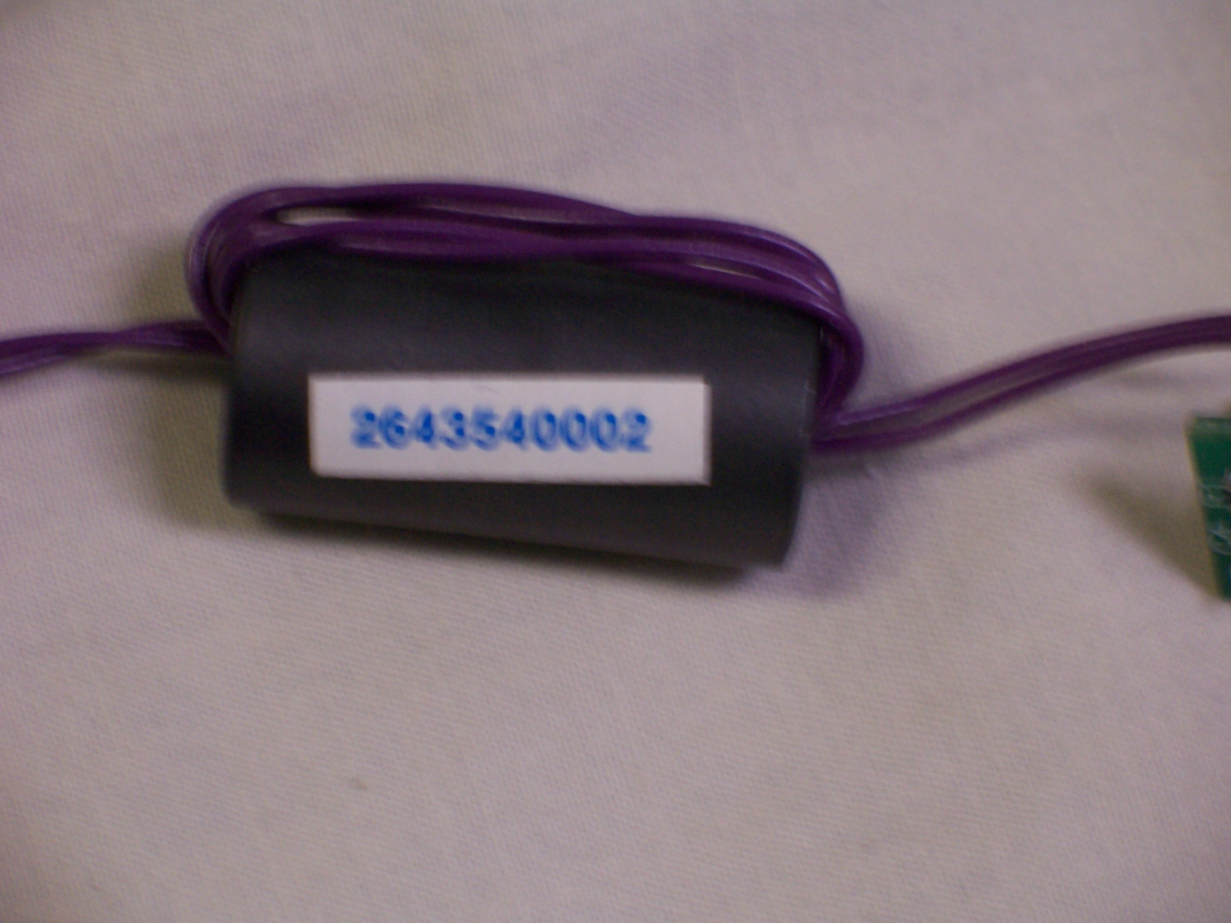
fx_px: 6223
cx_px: 616
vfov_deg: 8.5
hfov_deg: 11.3
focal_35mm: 175
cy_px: 462
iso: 140
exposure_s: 1/15
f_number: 4.9
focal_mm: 30
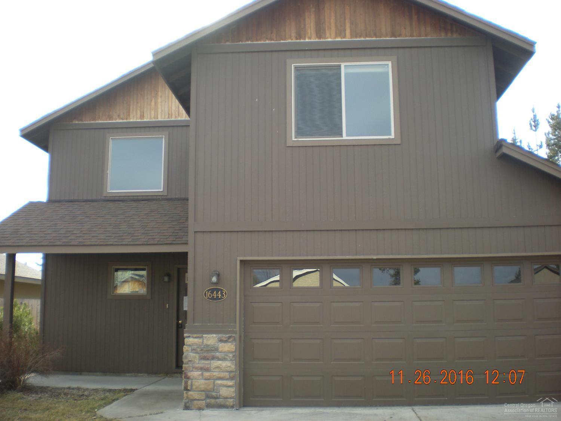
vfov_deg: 37.7
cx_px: 280
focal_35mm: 38
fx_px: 616
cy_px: 210
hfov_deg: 49.0
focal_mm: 6.3
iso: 64
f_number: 3.1
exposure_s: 1/222
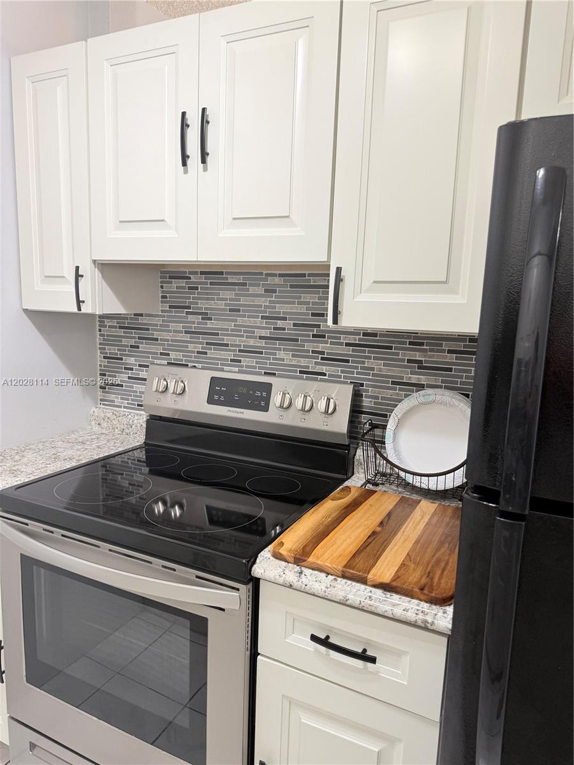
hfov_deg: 56.8
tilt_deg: -10.9
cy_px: 382
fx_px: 531
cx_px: 287
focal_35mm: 24
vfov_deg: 71.6
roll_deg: -2.8
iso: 125
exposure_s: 1/60
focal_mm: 6.76
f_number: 1.78
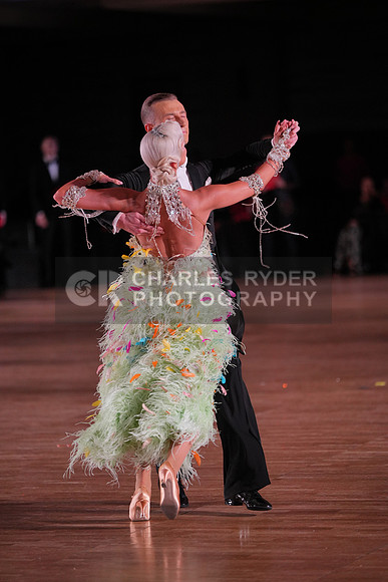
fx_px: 2763
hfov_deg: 8.0
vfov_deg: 12.0
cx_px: 194
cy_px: 291
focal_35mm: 171
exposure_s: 1/800
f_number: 2.8
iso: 1600
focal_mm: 171
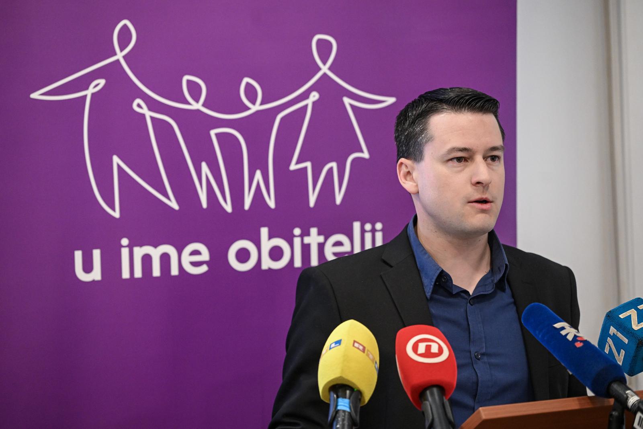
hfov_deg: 17.1
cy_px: 214
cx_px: 322
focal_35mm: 120
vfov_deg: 11.4
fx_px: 2143
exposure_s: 1/125
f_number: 4
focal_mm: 120
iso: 2500
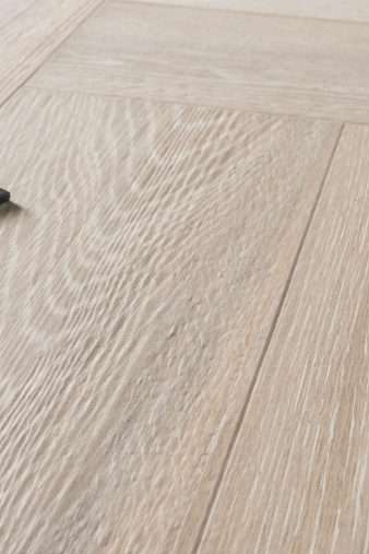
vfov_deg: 21.0
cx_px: 93
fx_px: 1491
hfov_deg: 14.1
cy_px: 350
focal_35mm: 97
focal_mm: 48
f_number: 16
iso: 100
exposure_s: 5
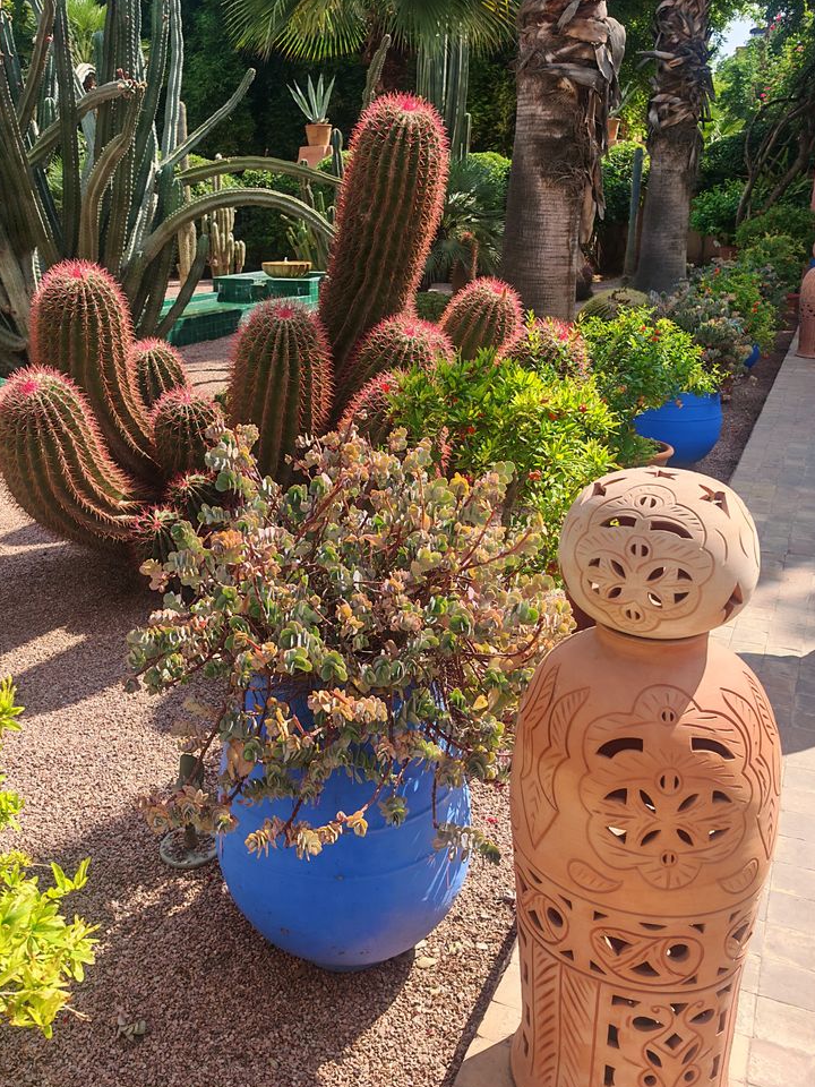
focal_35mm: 30
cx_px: 319
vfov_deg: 59.9
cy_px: 495
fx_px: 942
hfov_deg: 46.5
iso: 100
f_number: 2
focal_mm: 6.83
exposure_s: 1/4200
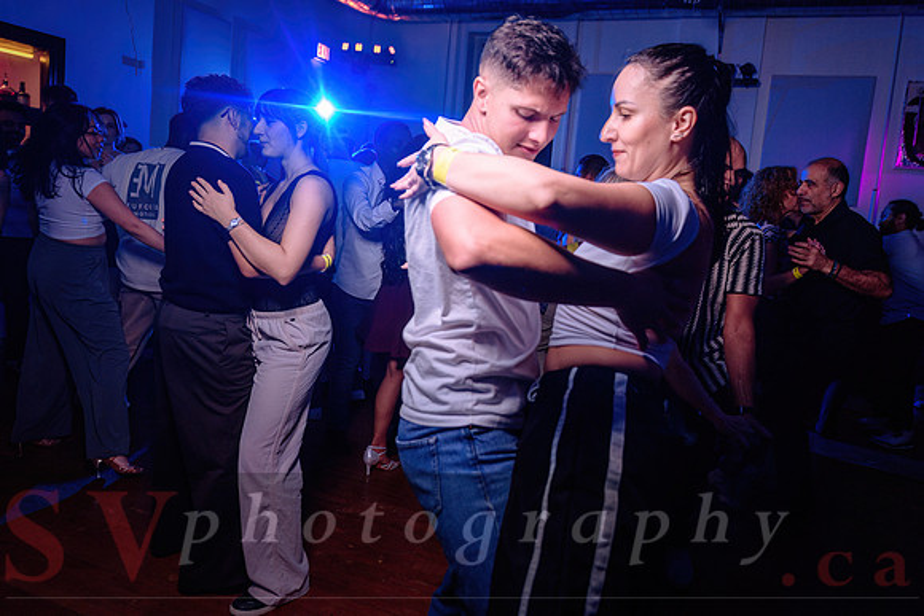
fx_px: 680
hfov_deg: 68.2
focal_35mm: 27
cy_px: 276
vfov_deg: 48.7
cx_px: 510
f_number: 3.5
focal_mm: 24
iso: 800
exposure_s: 1/60
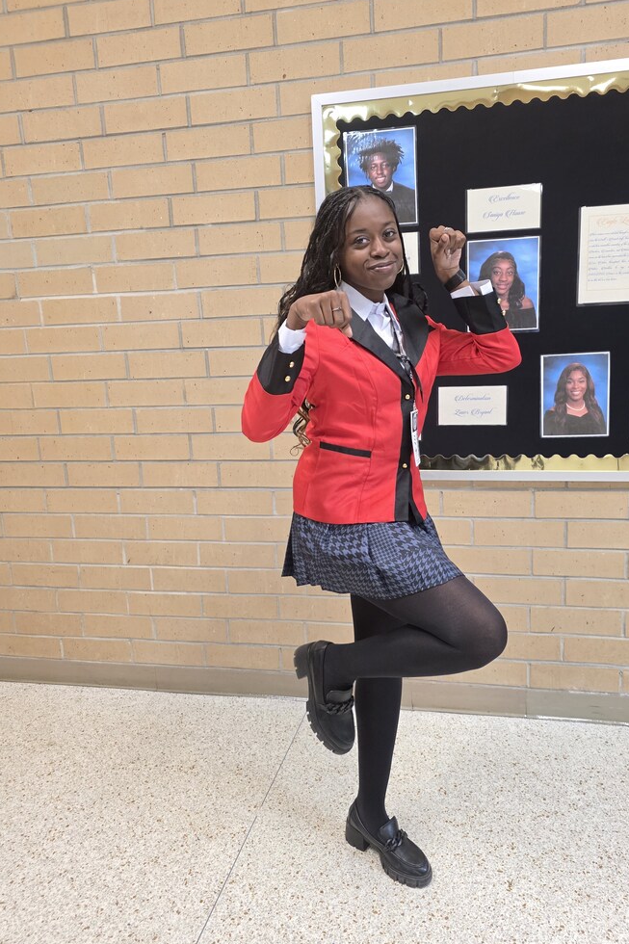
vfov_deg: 71.5
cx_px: 354
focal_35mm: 25
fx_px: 655
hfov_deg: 51.1
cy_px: 453
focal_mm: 6.3
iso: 640
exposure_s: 1/120
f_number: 1.7
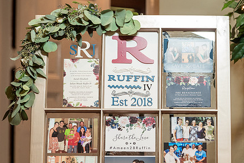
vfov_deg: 10.6
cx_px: 130
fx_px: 875
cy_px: 95
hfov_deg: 15.9
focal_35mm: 129
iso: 2000
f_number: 3.5
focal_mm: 86
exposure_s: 1/100
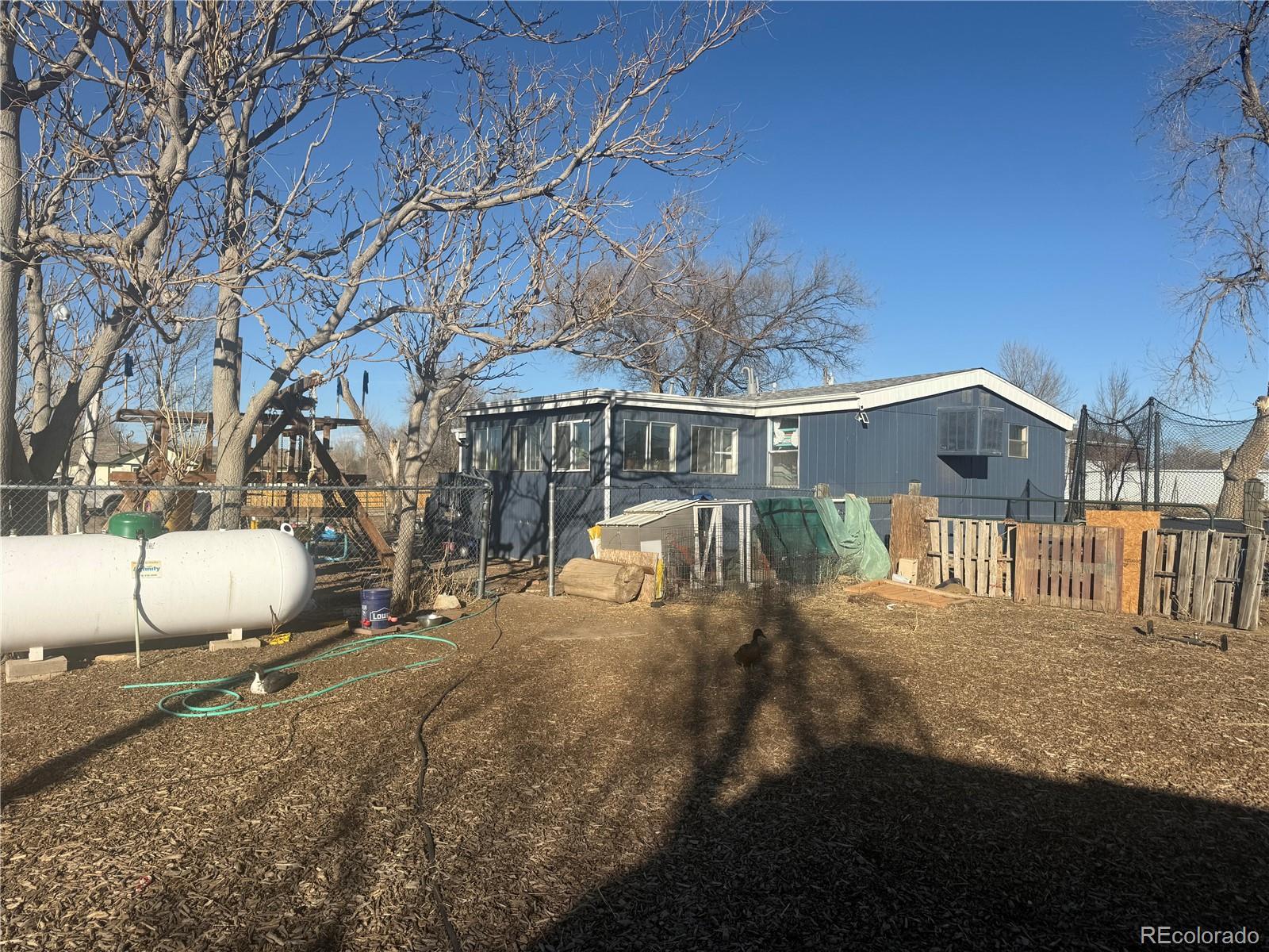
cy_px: 476
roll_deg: -1.6
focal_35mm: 24
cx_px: 634
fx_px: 880
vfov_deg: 56.8
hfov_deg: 71.6
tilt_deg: +0.1
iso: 80
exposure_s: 1/5319
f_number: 1.78
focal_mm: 6.76
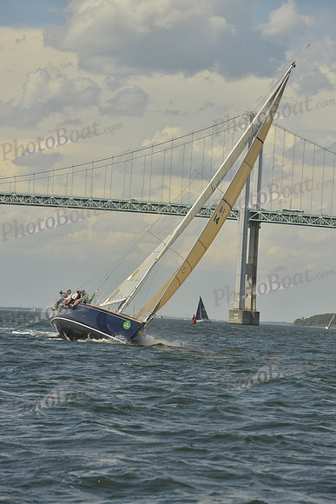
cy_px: 252
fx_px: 1889
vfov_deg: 15.2
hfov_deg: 10.2
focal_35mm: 135
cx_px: 168
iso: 280
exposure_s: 1/1600
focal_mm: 135
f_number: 9
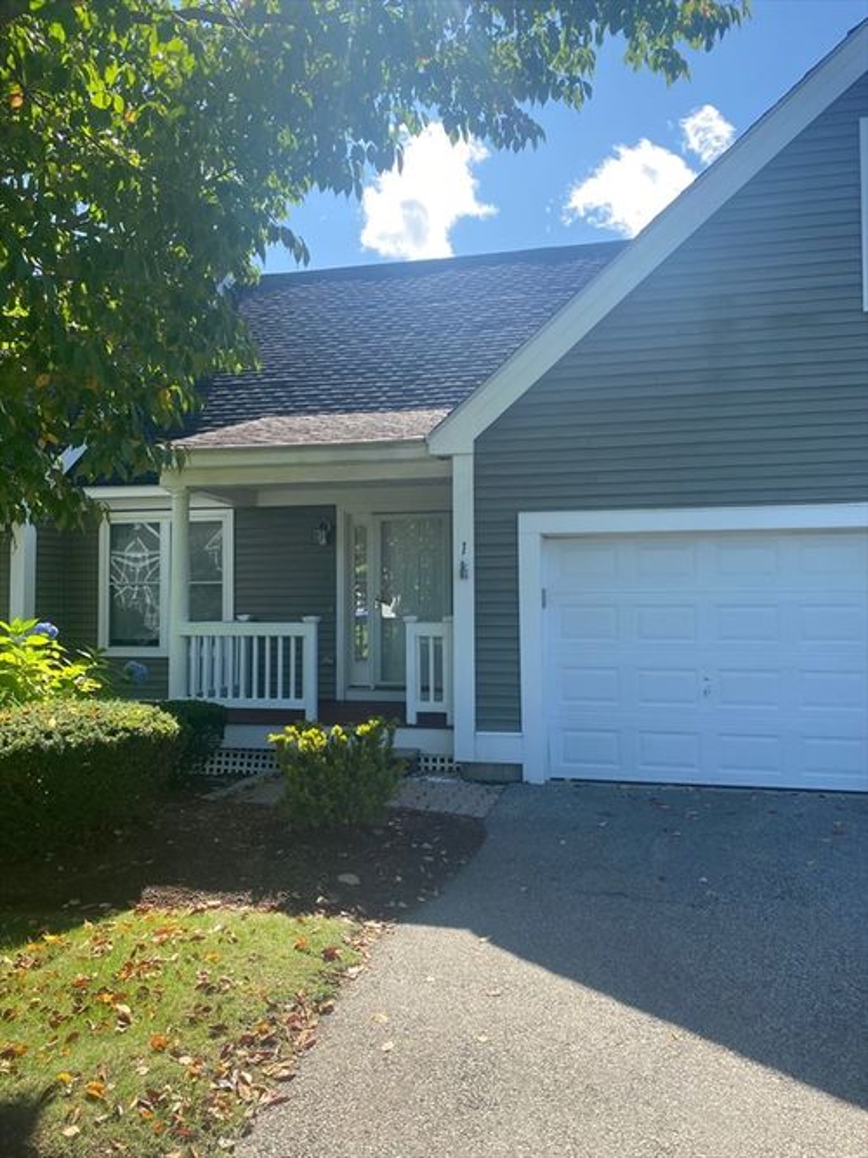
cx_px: 434
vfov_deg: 67.3
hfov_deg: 53.0
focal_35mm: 26
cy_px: 579
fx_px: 870
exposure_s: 1/942
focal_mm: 4.25
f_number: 1.8
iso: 32
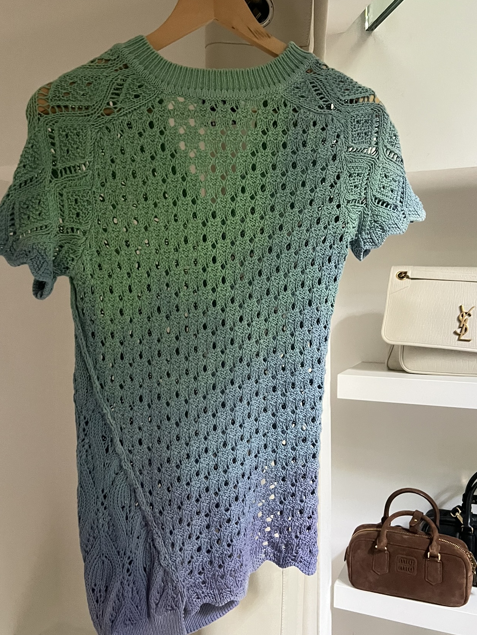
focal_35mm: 32
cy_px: 330
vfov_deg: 56.8
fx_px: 588
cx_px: 218
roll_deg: -0.3
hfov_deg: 44.1
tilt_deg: -2.2
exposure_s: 1/60
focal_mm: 5.7
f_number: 1.5
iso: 500
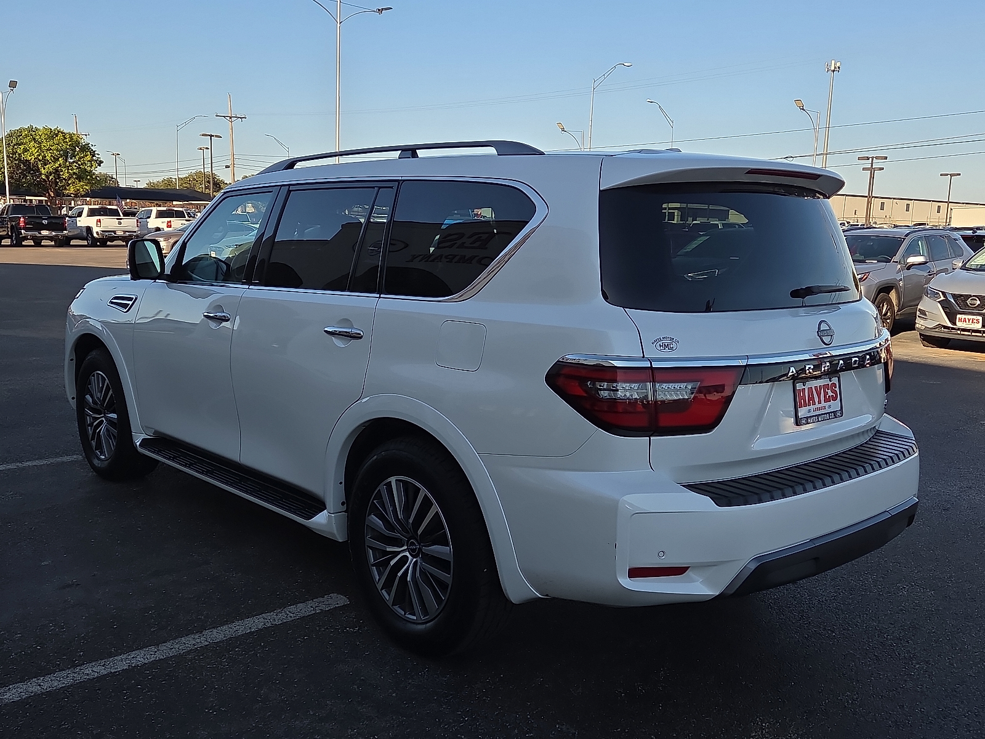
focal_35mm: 32
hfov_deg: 56.8
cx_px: 492
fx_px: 911
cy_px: 370
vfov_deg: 44.2
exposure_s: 1/833
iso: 25
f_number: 1.8
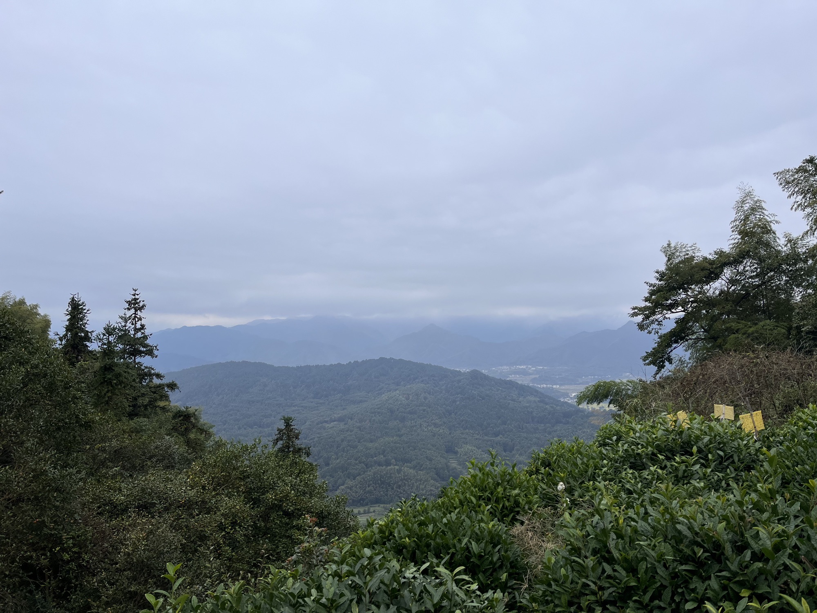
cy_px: 306
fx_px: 614
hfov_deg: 67.3
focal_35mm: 26
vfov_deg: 53.1
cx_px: 408
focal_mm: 5.1
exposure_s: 1/1721
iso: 50
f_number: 1.6
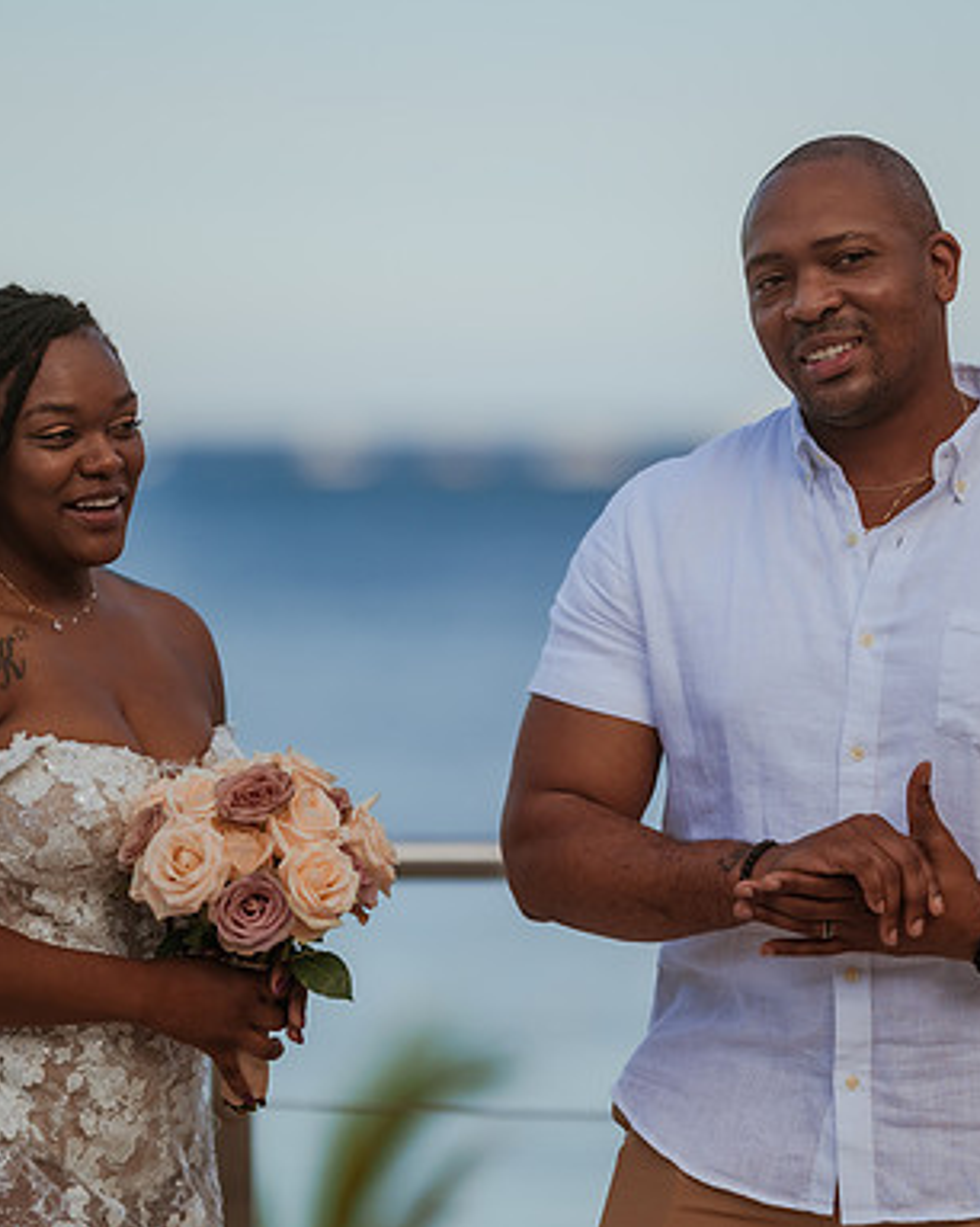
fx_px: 7039
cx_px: 644
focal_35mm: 194
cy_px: 612
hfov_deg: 8.0
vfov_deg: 10.0
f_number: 1.8
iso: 320
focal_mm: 135
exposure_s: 1/5000
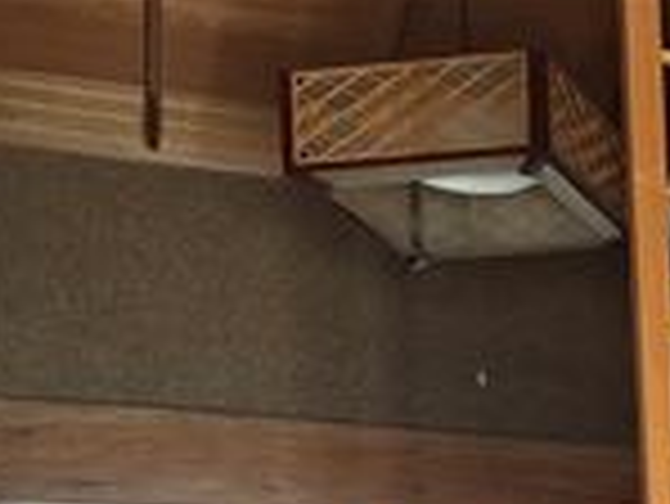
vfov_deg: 12.7
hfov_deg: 17.5
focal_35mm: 99
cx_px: 1052
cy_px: 1071
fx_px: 1918
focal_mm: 5.54
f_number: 1.8
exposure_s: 1/50
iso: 250
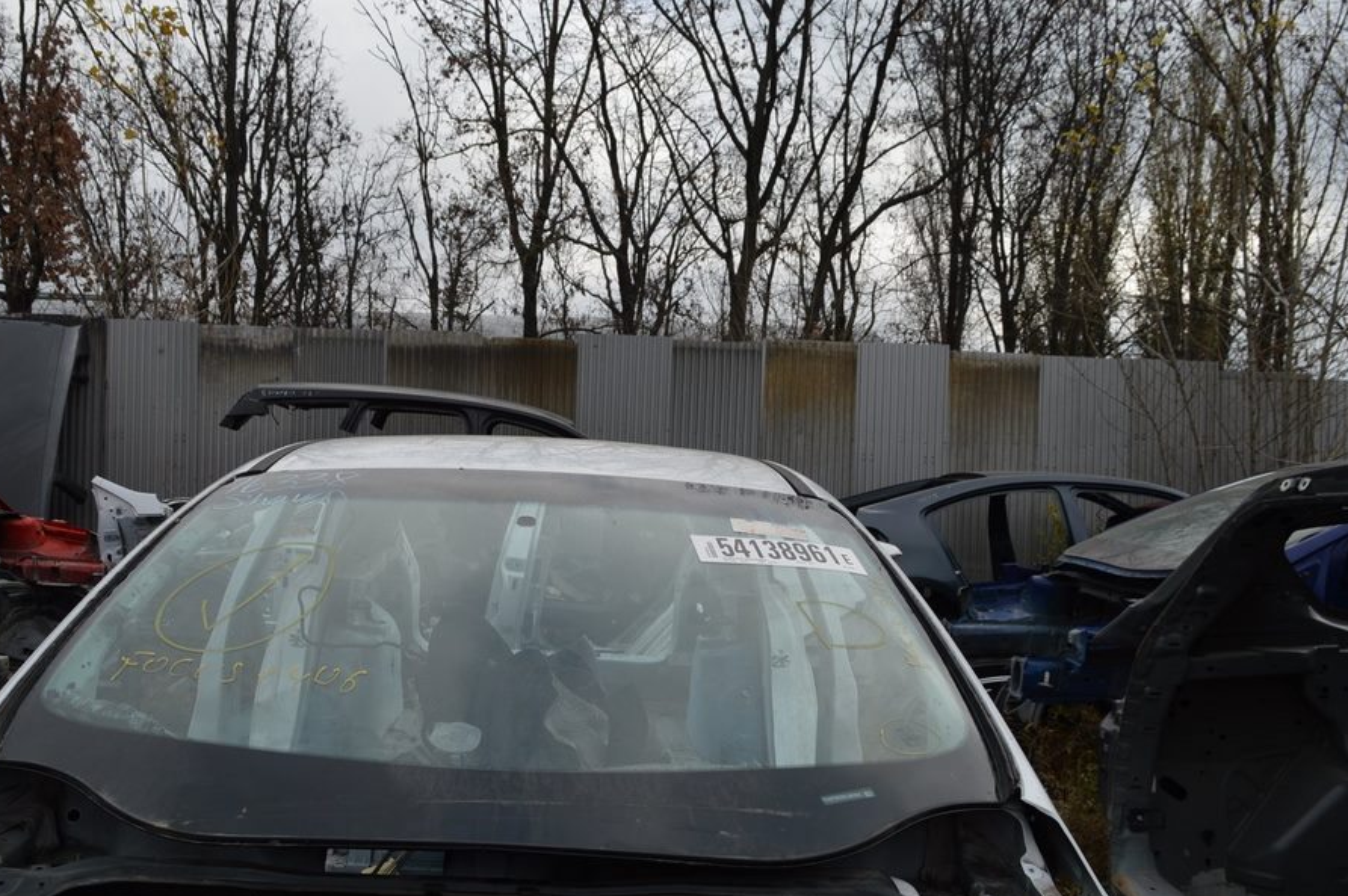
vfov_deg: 42.2
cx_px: 588
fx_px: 1160
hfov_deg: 60.1
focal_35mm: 31
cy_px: 511
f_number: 7.1
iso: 100
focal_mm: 18
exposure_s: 1/200
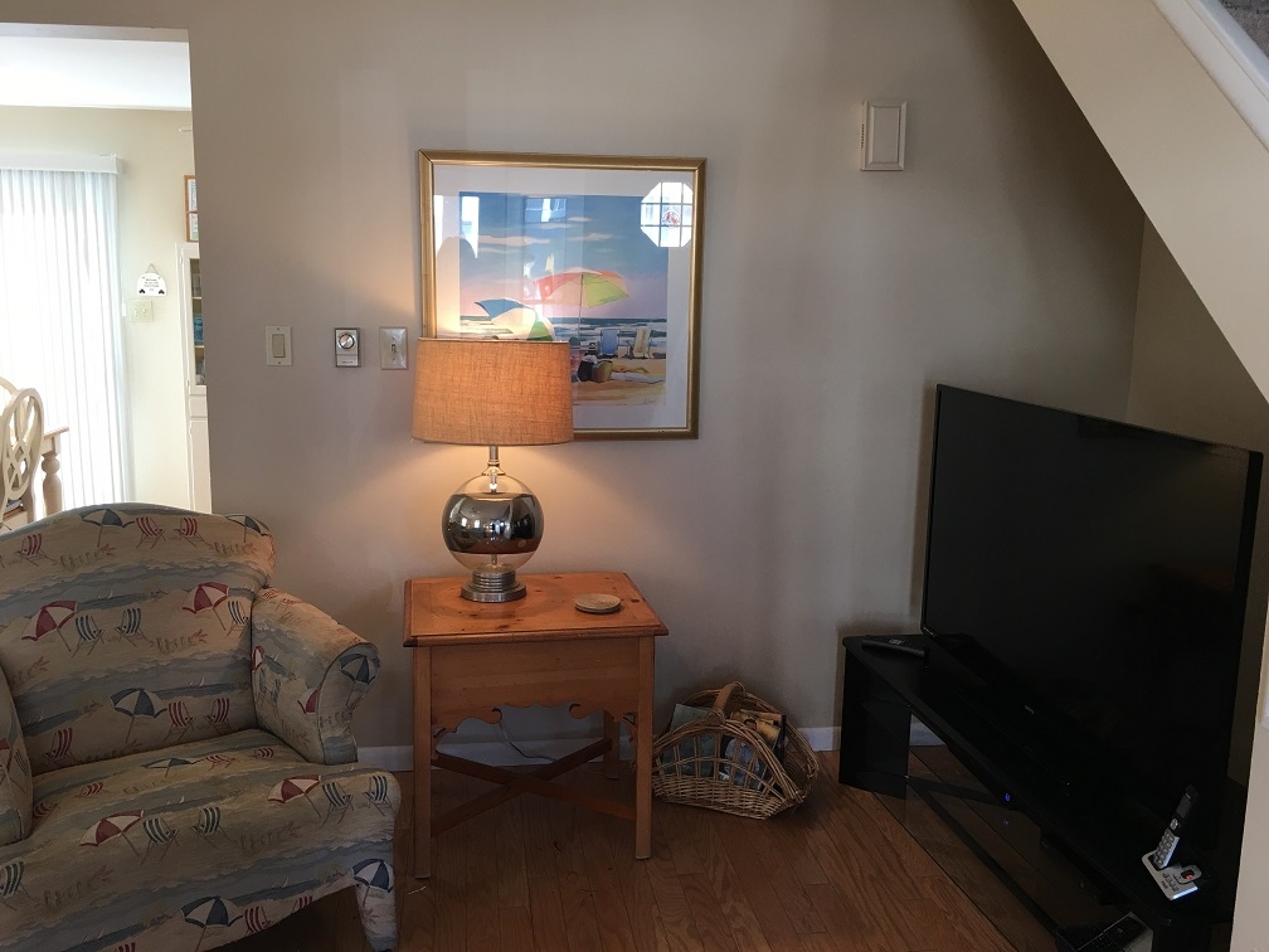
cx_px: 634
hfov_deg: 61.7
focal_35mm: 29
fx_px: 1063
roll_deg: -1.1
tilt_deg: -8.9
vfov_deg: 48.2
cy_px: 476
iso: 25
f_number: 2.2
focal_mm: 4.15
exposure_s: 1/15
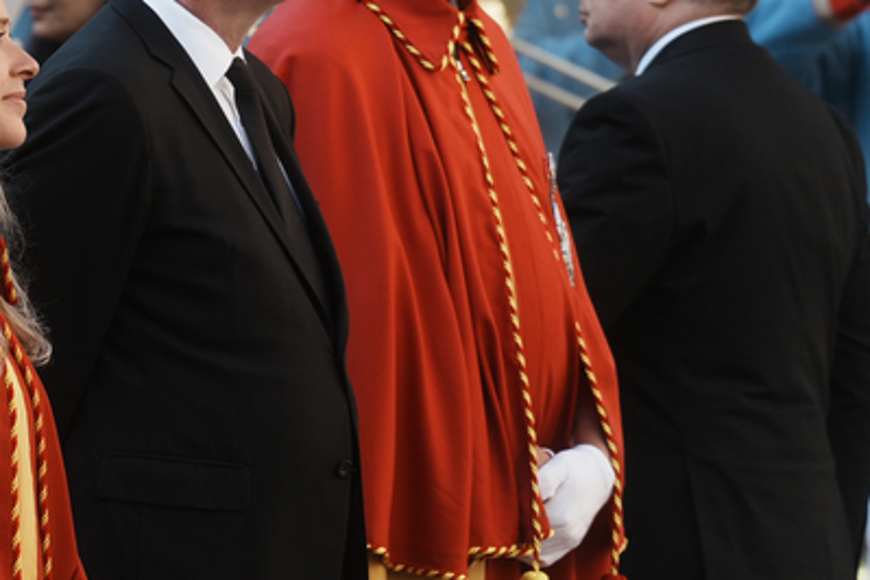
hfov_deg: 3.4
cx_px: 464
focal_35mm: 602
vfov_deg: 2.3
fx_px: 14547
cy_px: 100
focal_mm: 200
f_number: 5
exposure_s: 1/400
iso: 250
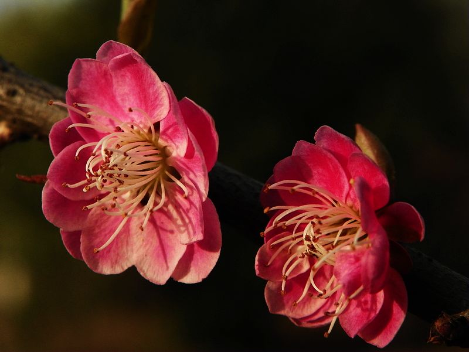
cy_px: 176
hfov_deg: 20.6
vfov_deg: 15.6
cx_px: 234
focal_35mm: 95
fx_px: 1288
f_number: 4
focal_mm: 16.9
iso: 100
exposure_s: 1/640
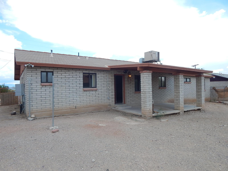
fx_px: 145
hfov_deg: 76.4
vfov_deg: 61.1
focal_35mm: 22
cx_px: 114
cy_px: 86
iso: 125
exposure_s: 1/1000
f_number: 3
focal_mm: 4
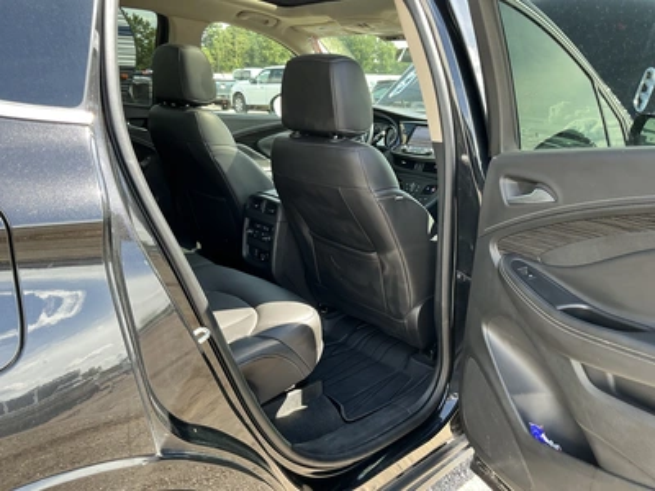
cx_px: 328
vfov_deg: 49.7
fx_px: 530
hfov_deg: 63.4
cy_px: 246
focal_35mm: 28
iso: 32
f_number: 1.8
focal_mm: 3
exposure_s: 1/122
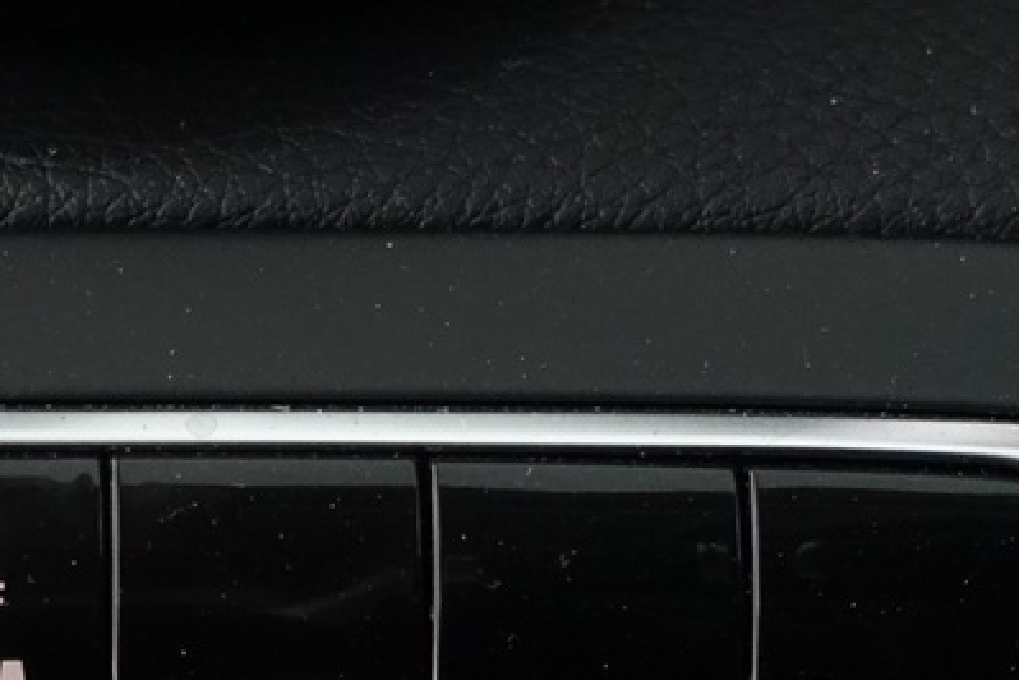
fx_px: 3679
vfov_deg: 10.2
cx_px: 128
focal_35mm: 130
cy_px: 1015
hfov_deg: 15.6
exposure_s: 1/40
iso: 1000
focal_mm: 11.56
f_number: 2.5
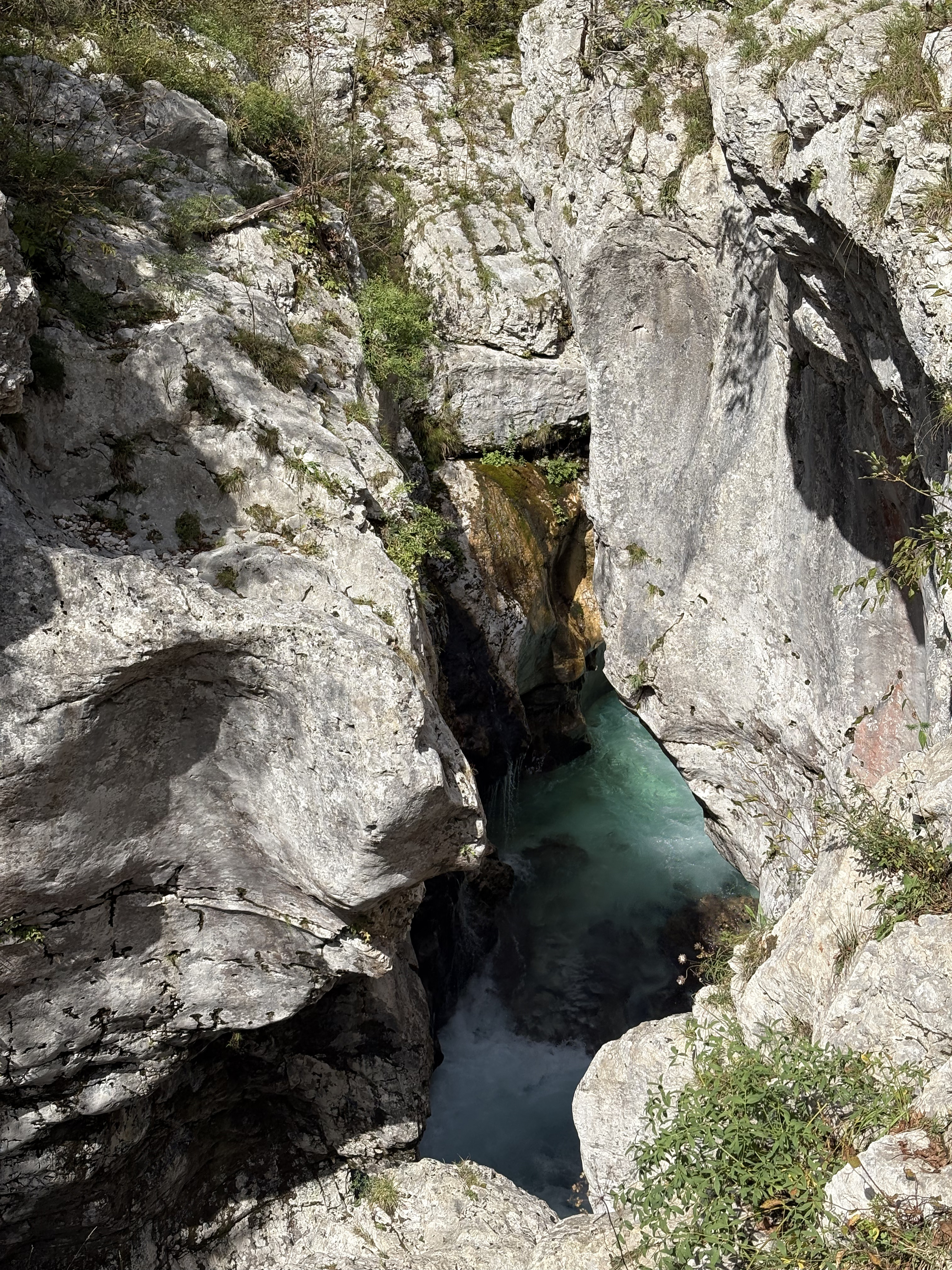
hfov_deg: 28.0
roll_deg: -0.7
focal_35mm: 52
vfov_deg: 36.8
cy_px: 635
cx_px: 476
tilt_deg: -18.4
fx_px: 1907
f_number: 1.6
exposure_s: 1/3831
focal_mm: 5.96
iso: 32
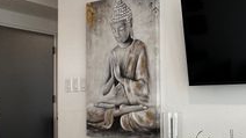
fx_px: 300
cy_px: 86
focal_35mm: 46
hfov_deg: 41.6
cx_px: 215
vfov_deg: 25.9
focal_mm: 2.22
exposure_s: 1/120
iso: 125
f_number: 2.2
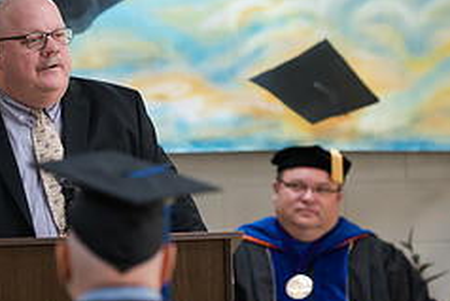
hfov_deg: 5.8
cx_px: 76
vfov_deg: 3.9
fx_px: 4415
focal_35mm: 353
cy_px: 150
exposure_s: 1/200
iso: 2500
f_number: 2.8
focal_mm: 145
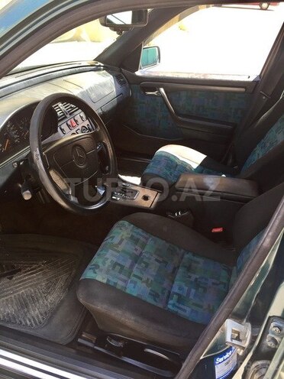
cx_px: 142
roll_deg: +1.7
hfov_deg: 48.2
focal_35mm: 29
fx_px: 317
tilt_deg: -31.0
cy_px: 190
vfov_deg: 61.7
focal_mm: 4.15
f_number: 2.2
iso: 32
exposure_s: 1/100
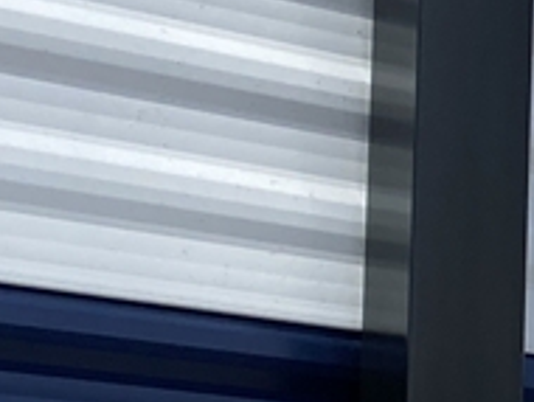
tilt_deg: +7.6
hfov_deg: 9.6
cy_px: 540
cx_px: 1568
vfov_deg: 8.9
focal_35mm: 164
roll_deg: -0.1
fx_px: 2533
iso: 32
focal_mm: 4.25
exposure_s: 1/4444
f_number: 1.8
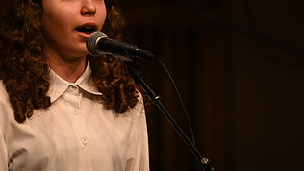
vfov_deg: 3.5
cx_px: 103
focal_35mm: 346
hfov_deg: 6.2
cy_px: 65
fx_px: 2790
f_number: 2.8
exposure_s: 1/400
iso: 500
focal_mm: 180
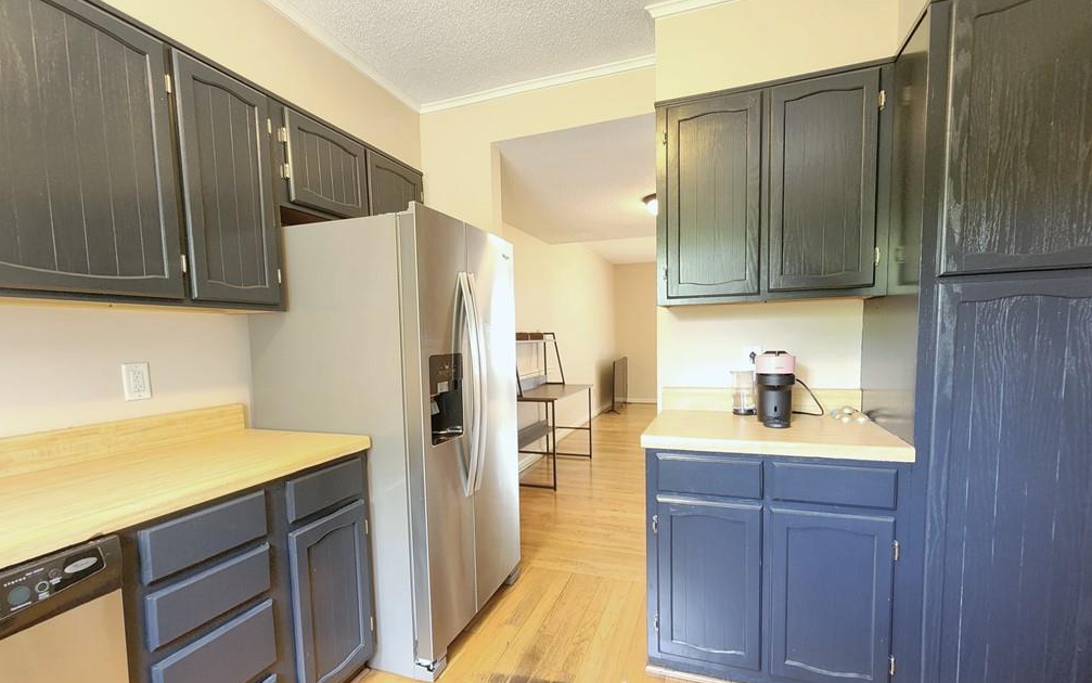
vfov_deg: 78.5
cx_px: 541
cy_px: 375
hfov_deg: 105.3
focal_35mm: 14
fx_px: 417
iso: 400
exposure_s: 1/30
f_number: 2.2
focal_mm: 2.2
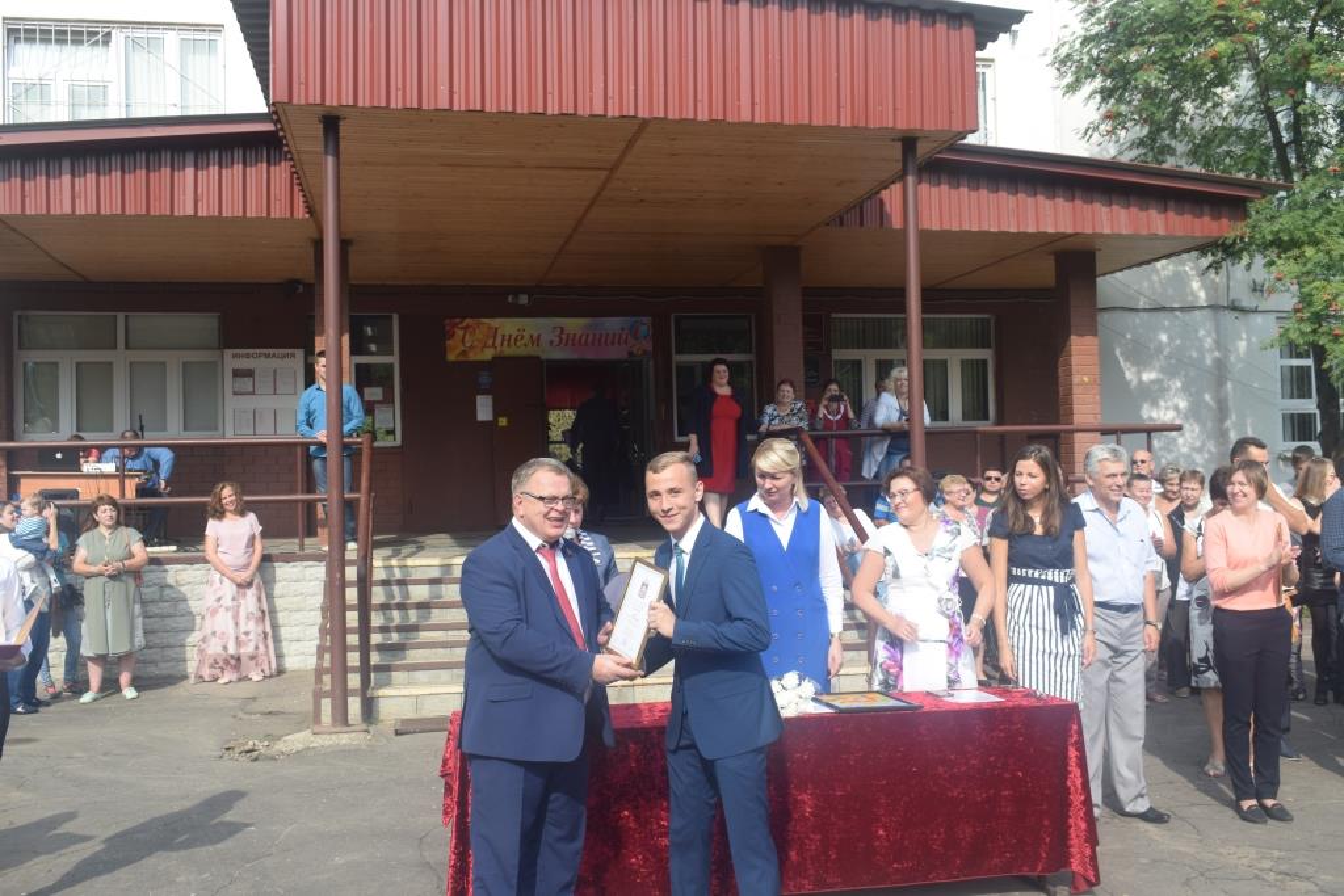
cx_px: 672
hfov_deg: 53.1
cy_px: 448
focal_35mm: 36
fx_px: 1344
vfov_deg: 36.9
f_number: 8
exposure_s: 1/250
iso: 200
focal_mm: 24
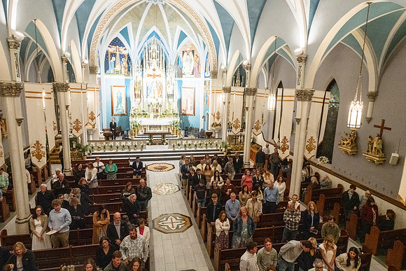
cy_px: 136
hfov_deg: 73.7
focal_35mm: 24
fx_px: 271
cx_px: 203
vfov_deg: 53.2
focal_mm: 24
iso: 5000
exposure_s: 1/60
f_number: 10
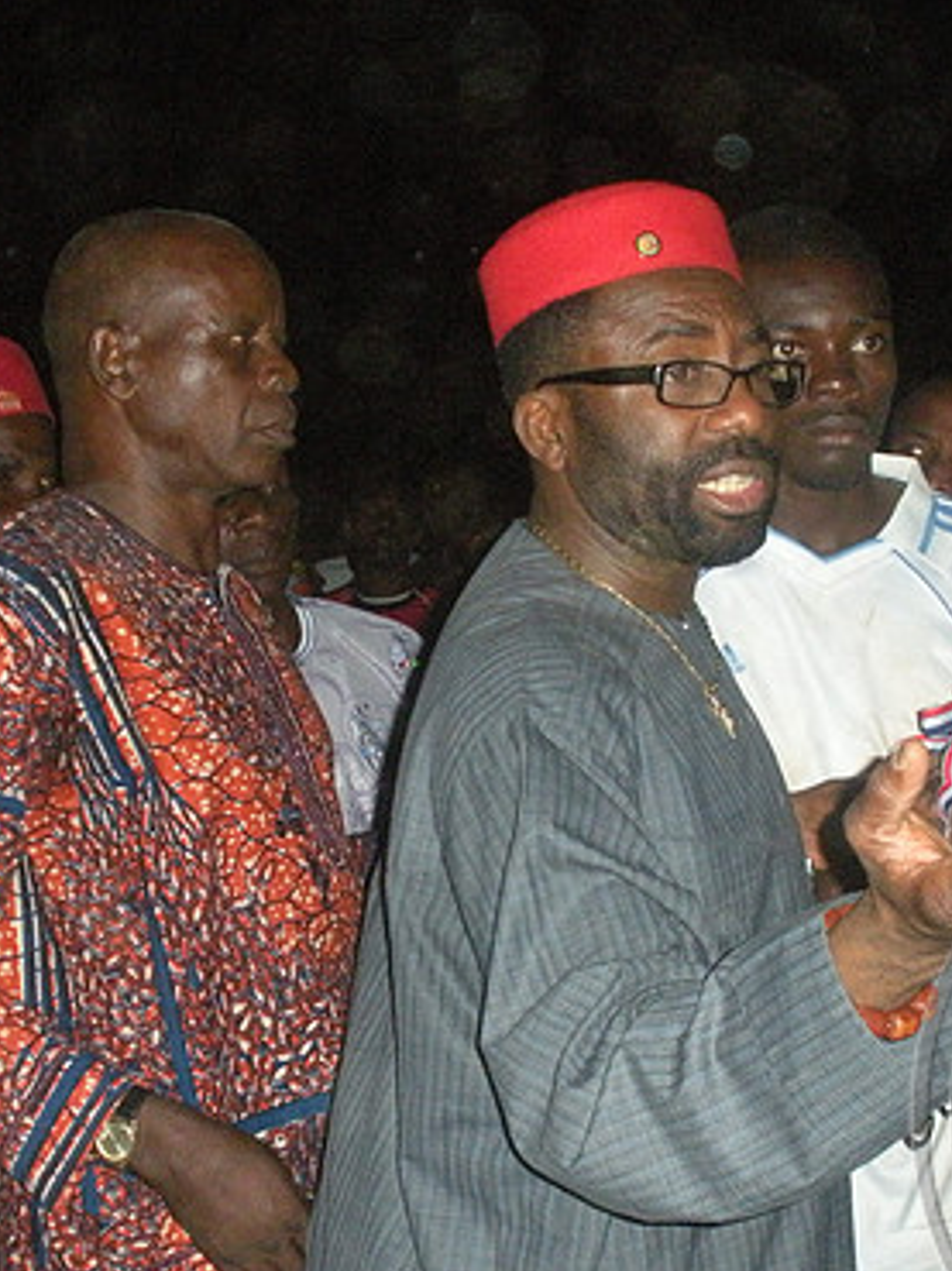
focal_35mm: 69
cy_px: 740
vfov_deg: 28.1
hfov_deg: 21.2
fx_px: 2533
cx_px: 643
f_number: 4
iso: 556
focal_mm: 7.7
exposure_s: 1/60
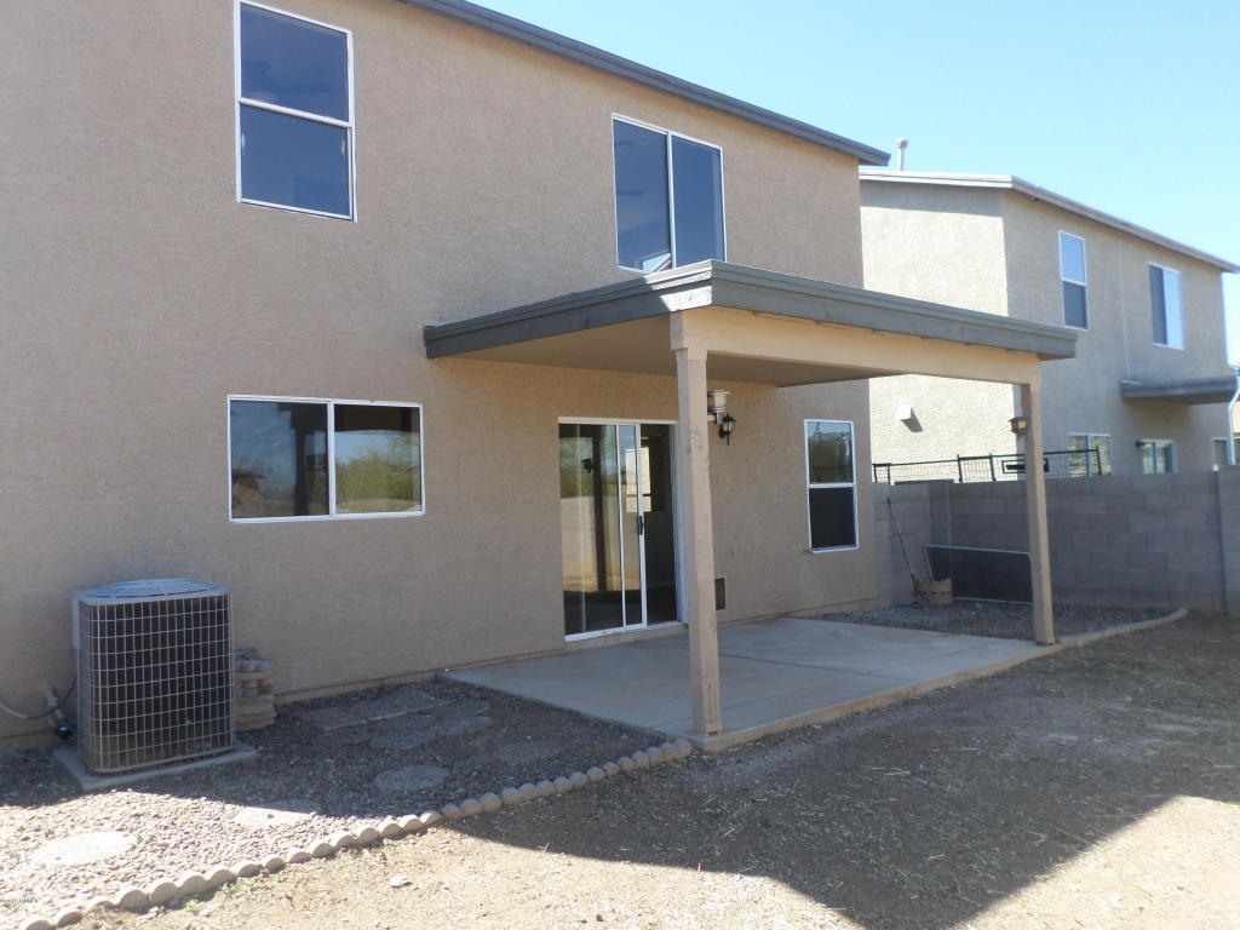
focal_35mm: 25
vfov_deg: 54.9
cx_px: 620
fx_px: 896
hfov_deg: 69.4
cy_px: 465
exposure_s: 1/350
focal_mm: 4.5
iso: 80
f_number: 2.5
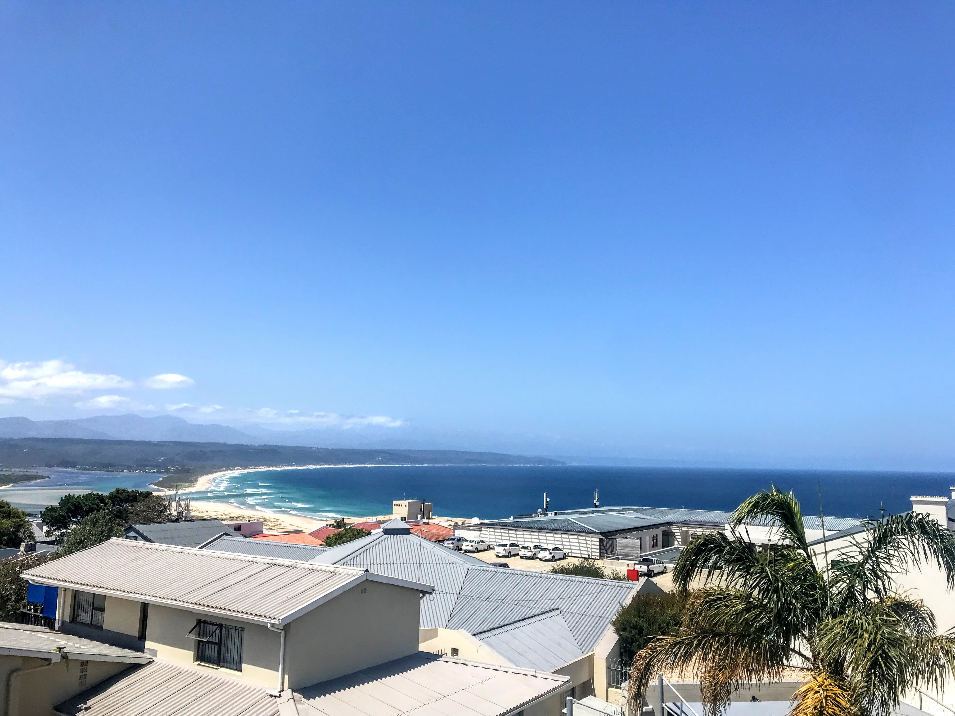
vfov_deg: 49.7
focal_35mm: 28
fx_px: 772
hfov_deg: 63.4
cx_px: 478
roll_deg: -1.7
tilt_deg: +7.4
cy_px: 358
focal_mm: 3.99
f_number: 1.8
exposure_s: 1/3546
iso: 20
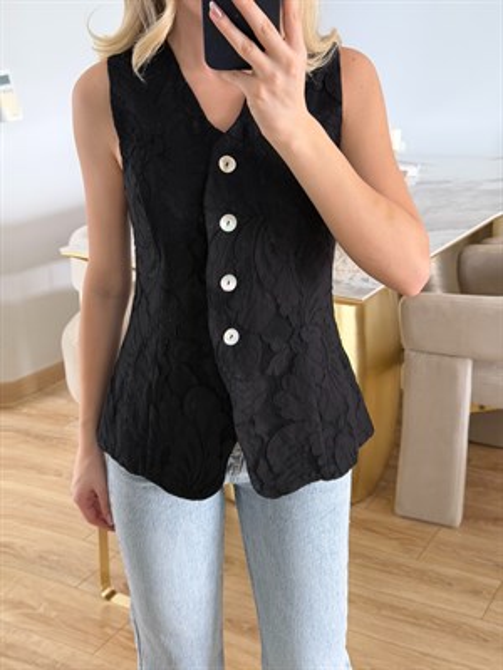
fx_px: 930
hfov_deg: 30.3
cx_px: 252
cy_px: 335
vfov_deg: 39.7
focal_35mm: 48
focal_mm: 6.76
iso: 250
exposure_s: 1/54
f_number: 1.78
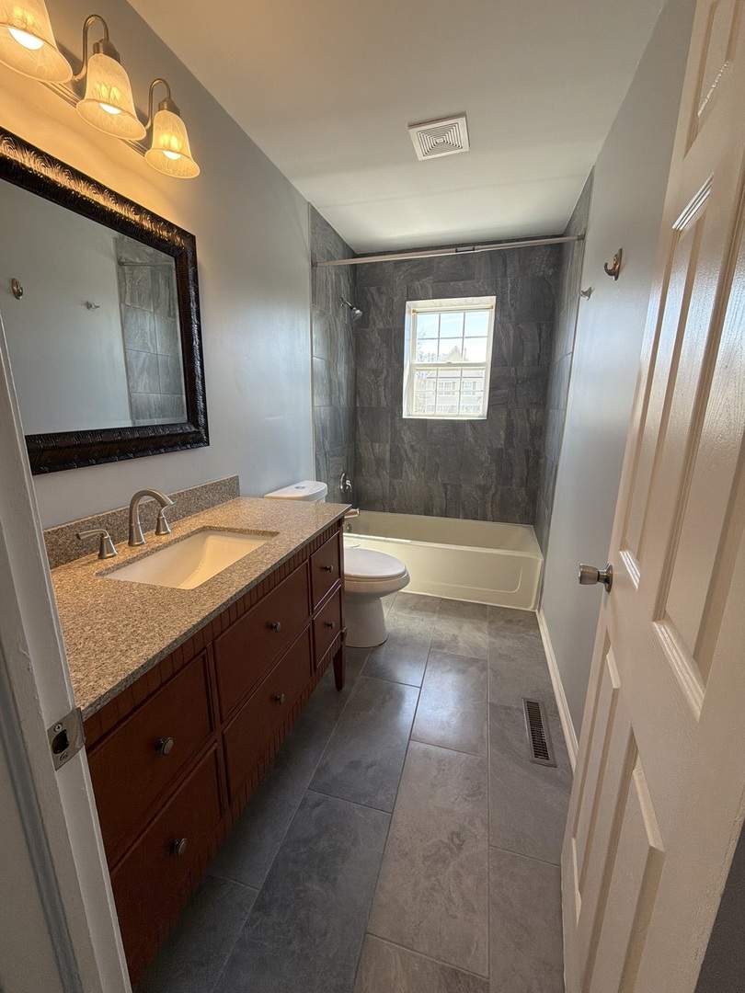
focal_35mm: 14
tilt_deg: -12.1
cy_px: 496
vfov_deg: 102.1
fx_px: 402
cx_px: 372
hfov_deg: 85.7
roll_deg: -0.5
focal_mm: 2.22
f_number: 2.2
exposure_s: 1/121
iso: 125
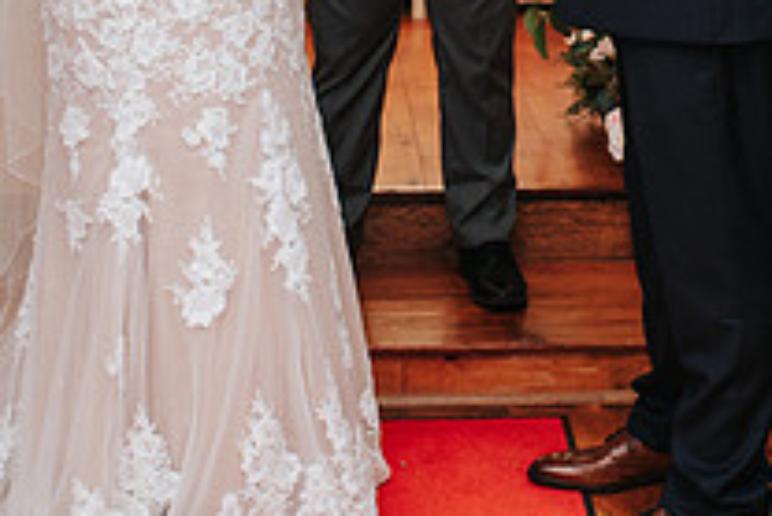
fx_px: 2189
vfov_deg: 12.9
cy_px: -184
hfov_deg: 20.0
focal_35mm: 102
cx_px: 482
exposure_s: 1/200
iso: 1000
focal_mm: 35
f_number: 2.8
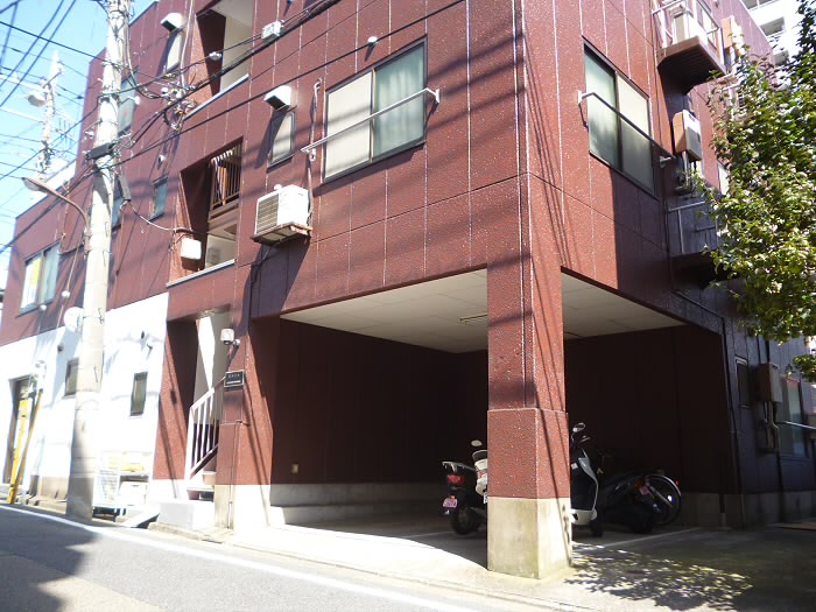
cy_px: 306
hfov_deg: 63.4
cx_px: 408
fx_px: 660
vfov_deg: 49.7
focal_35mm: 28
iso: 100
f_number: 3.1
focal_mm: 5
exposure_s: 1/250
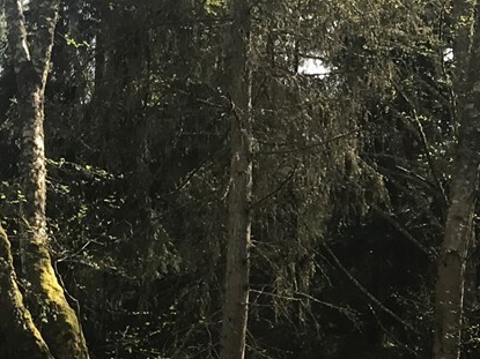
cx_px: 429
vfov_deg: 13.1
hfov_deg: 17.9
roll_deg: -3.4
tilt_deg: +3.7
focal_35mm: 108
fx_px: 1497
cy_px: 515
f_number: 1.8
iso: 20
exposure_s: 1/449
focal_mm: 3.99
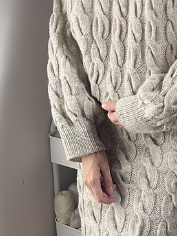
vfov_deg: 43.7
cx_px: 127
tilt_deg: -3.9
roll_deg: +3.4
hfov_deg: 33.8
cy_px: 66
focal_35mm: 42
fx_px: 287
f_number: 1.78
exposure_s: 1/297
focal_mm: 6.76
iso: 80
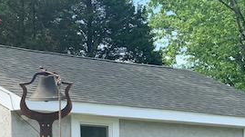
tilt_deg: +2.7
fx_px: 877
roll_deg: +0.7
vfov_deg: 8.8
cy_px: 188
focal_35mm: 135
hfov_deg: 15.7
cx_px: 16
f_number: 2.4
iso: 16
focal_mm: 6
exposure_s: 1/292
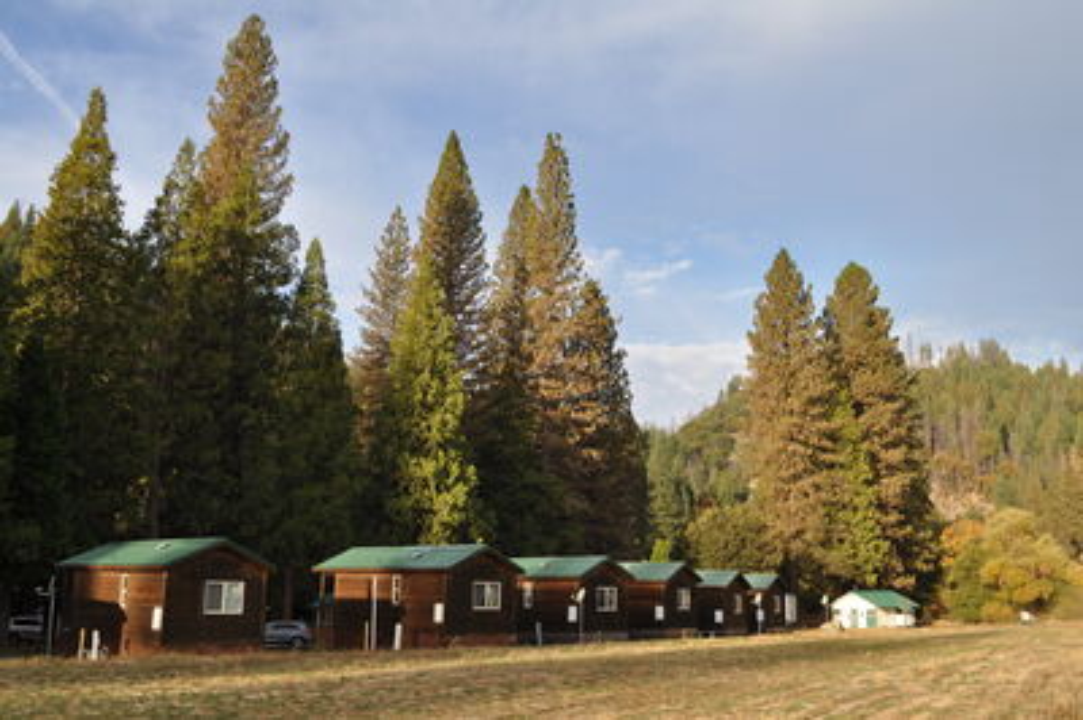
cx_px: 542
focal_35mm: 33
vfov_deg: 39.9
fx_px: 992
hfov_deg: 57.3
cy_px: 360
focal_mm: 22
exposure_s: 1/250
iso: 200
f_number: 8
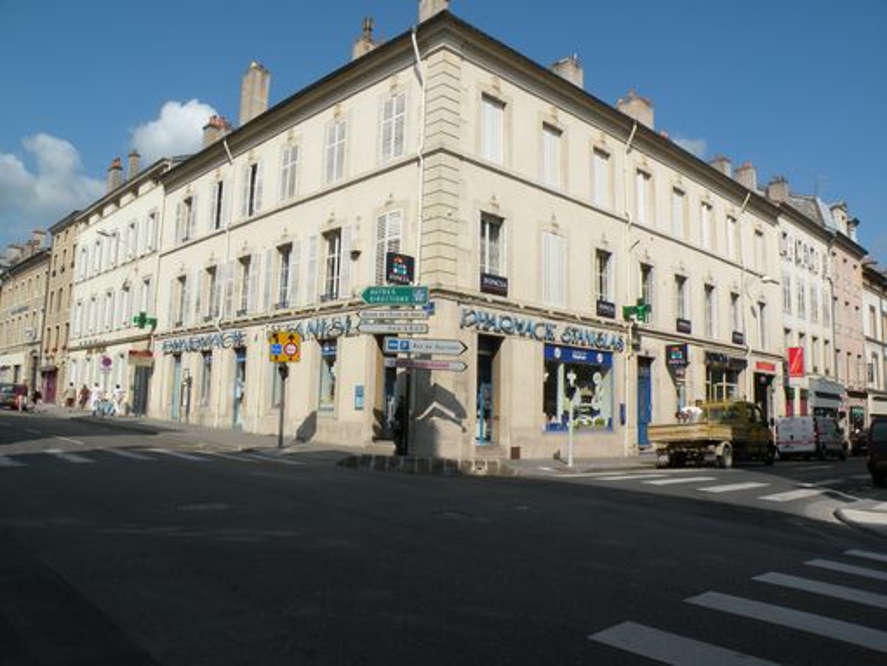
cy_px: 333
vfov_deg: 51.4
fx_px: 692
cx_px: 444
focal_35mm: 27
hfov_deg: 65.3
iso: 64
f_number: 7.1
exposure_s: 1/300
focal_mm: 4.7
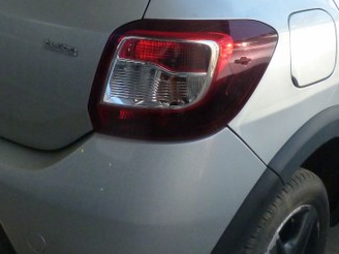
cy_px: 57
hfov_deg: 31.6
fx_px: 597
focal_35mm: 61
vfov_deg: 23.7
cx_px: 134
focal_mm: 4.5
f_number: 2.8
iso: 250
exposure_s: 1/250
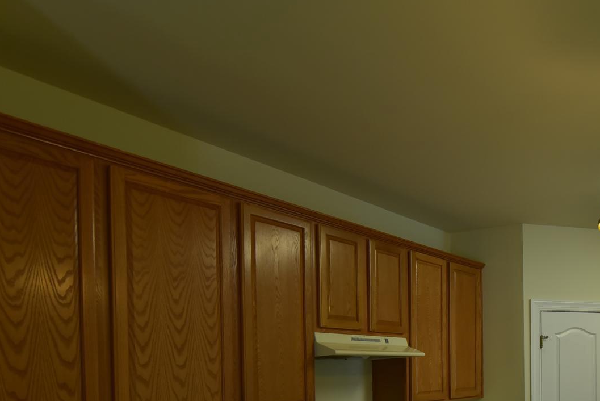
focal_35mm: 31
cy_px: 375
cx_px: 525
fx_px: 517
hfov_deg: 53.7
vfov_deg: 38.8
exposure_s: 1/100
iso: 800
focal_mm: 16
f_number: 5
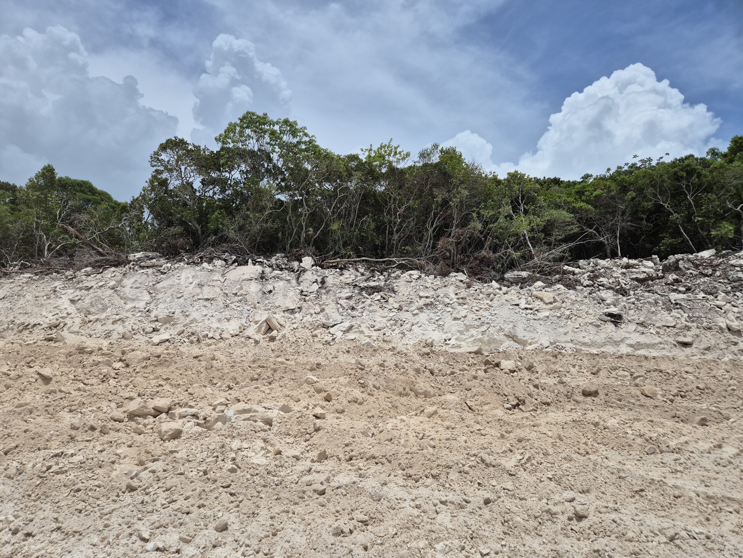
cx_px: 372
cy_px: 279
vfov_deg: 58.9
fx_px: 494
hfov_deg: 73.9
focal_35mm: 23
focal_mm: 5.4
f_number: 1.8
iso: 25
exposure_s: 1/3880
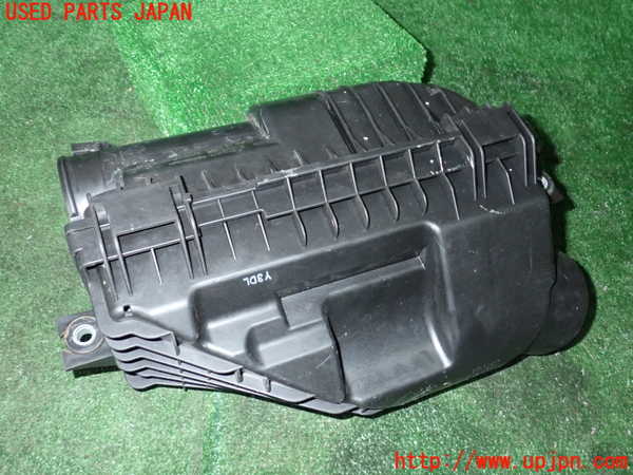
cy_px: 238
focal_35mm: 30
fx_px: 549
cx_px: 316
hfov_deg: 60.0
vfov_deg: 46.8
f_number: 6.3
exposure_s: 1/30
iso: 800
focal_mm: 5.4
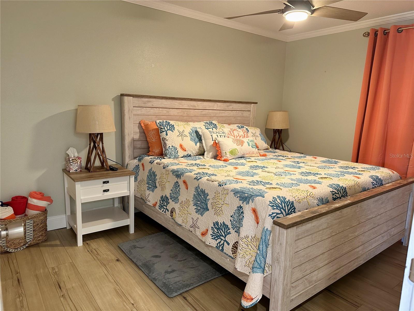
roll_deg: -1.9
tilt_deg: -8.8
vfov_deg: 56.8
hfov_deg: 71.6
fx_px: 287
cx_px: 207
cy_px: 156
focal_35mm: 24
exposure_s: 1/60
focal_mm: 6.86
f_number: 1.78
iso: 320
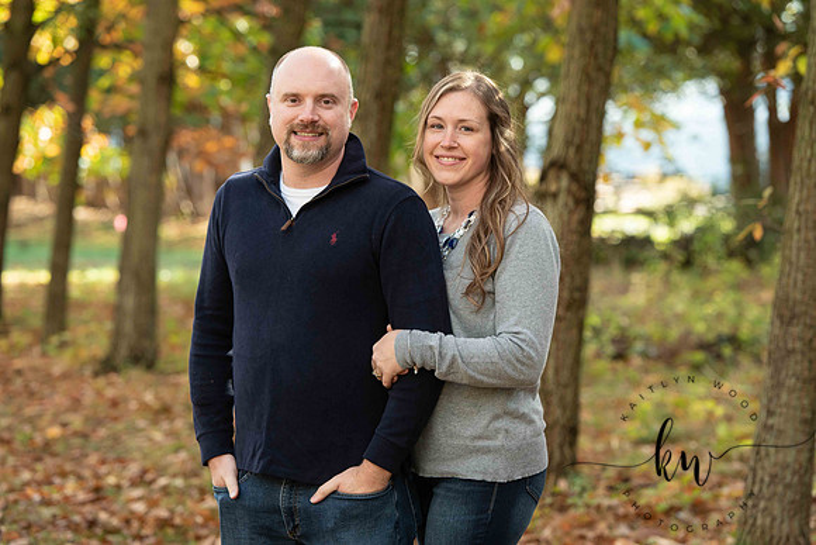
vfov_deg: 10.6
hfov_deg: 15.8
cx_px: 408
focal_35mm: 130
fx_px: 2947
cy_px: 272
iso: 400
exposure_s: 1/200
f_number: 5
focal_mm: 130
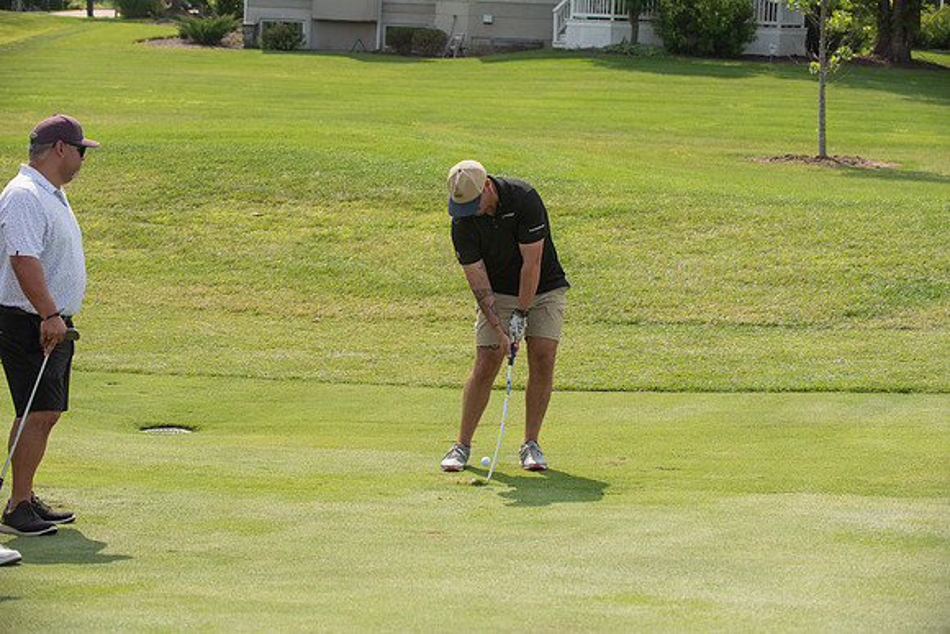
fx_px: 2375
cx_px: 475
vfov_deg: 15.2
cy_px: 317
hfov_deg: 22.6
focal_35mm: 90
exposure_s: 1/4000
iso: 250
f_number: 5
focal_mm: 90
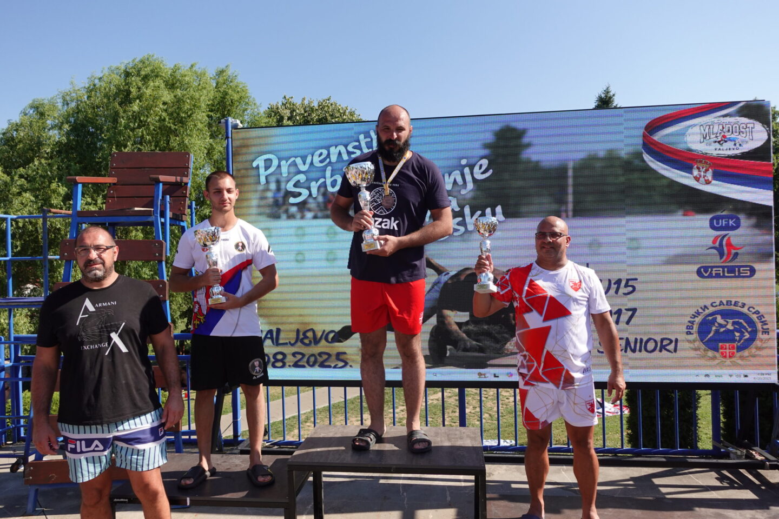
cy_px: 260
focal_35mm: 24
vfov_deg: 53.1
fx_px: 519
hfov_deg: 73.7
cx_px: 390
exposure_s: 1/1600
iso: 125
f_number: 2.8
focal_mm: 9.4
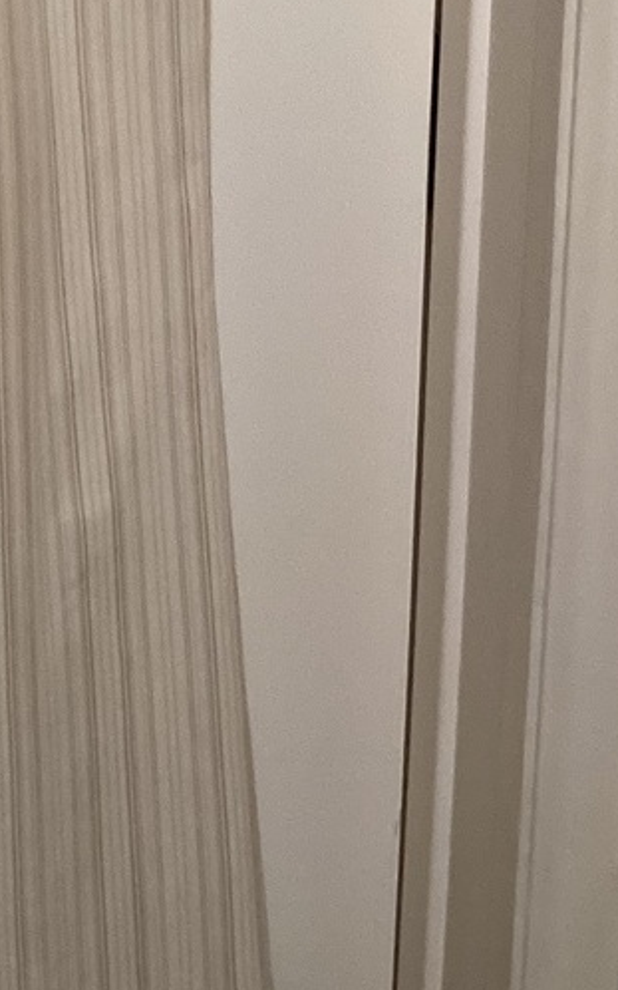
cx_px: -203
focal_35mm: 88
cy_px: -118
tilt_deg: -11.1
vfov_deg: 22.2
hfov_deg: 14.2
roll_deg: +0.8
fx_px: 2373
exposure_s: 1/60
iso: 125
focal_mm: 3.3
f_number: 2.4
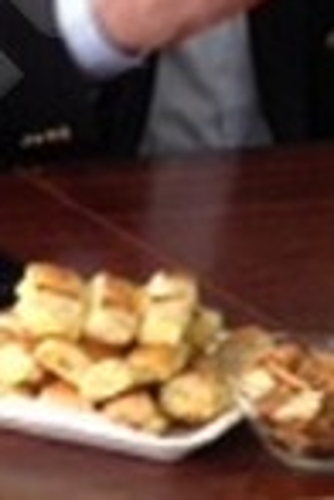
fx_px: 3451
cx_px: -17
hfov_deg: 5.5
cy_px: -71
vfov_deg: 8.2
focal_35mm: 248
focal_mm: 4.28
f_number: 2.4
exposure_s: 1/20
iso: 80
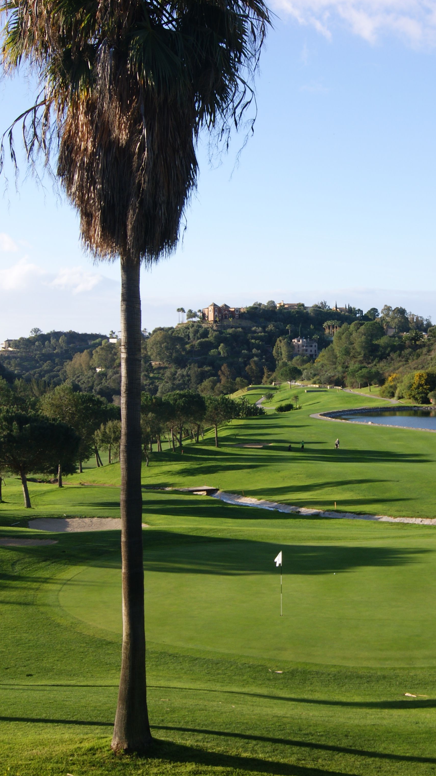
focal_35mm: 52
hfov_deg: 22.8
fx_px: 1069
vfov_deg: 39.9
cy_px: 388
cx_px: 328
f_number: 10
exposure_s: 1/100
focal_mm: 22
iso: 100
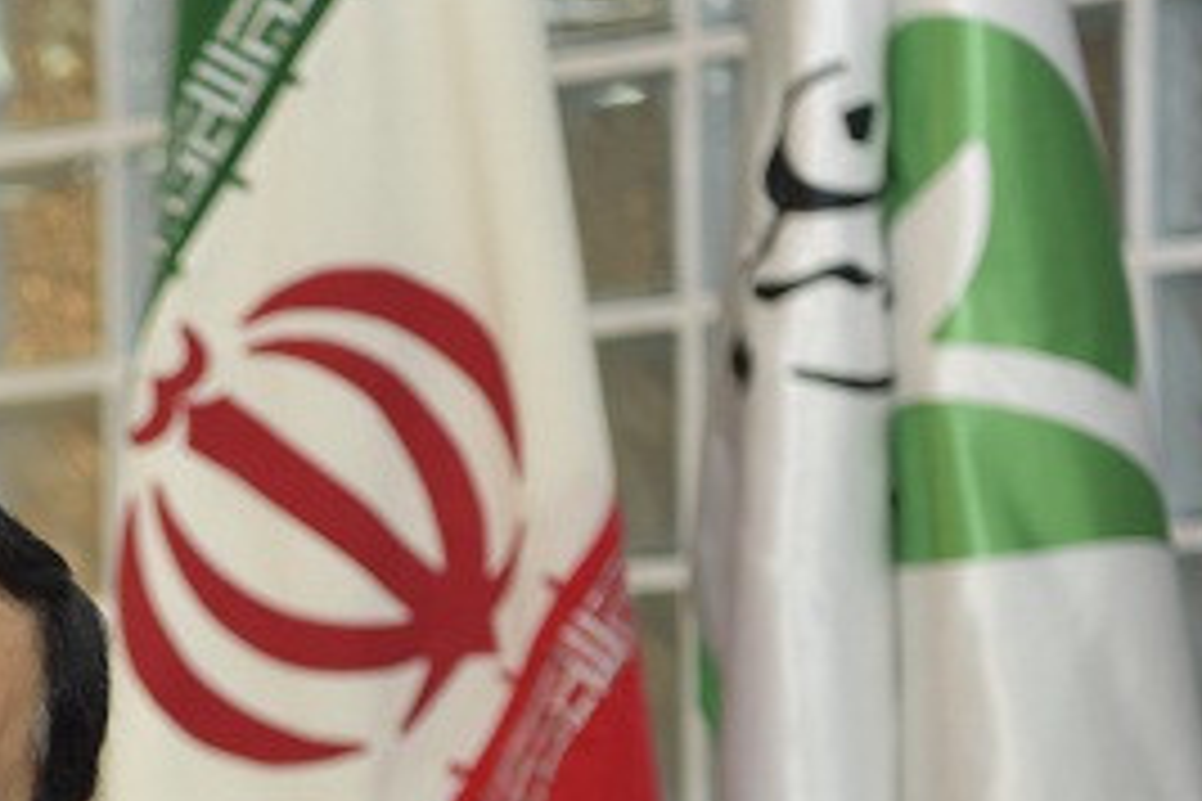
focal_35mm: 186
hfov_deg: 10.9
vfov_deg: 7.4
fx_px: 6210
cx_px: -90
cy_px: 812
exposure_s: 1/125
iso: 400
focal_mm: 62
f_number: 2.8
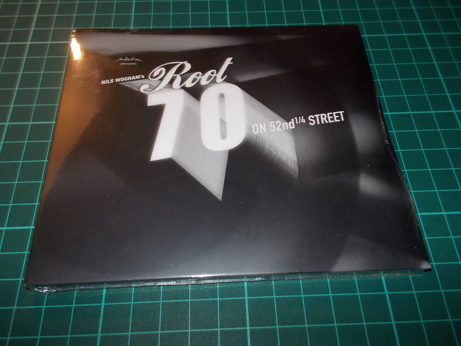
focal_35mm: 29
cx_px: 230
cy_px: 173
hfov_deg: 61.7
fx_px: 386
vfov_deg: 48.2
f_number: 3.3
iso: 200
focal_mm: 4.1
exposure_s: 1/30
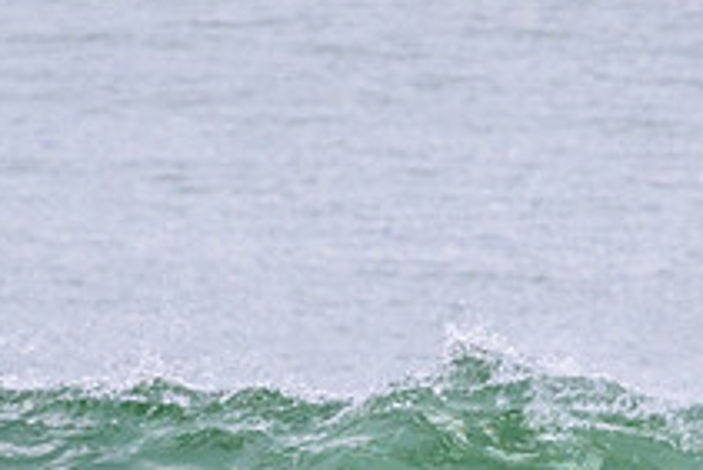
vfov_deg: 0.6
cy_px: 625
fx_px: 42970
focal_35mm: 2199
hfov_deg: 0.9
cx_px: 600
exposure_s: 1/2000
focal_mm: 800
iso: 2000
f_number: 11
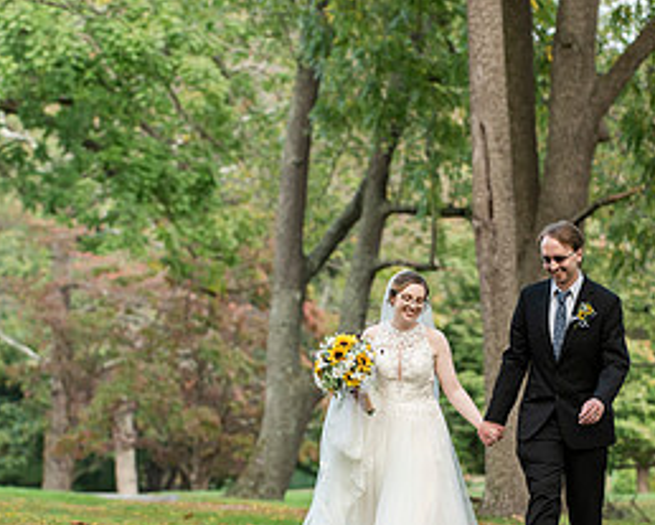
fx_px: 4910
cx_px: 477
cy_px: 384
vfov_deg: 6.1
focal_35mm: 253
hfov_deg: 7.6
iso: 400
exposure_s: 1/400
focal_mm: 120
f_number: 4
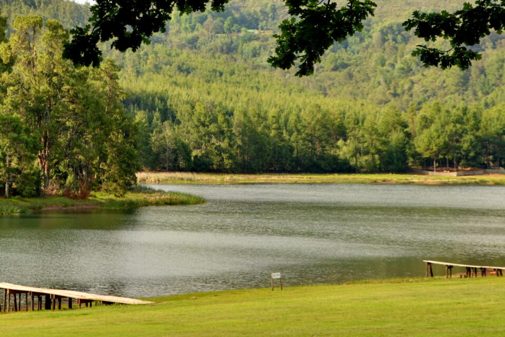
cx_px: 17
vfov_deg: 14.1
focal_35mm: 96
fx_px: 1347
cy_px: 36
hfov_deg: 20.6
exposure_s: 1/320
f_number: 7.1
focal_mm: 48
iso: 320
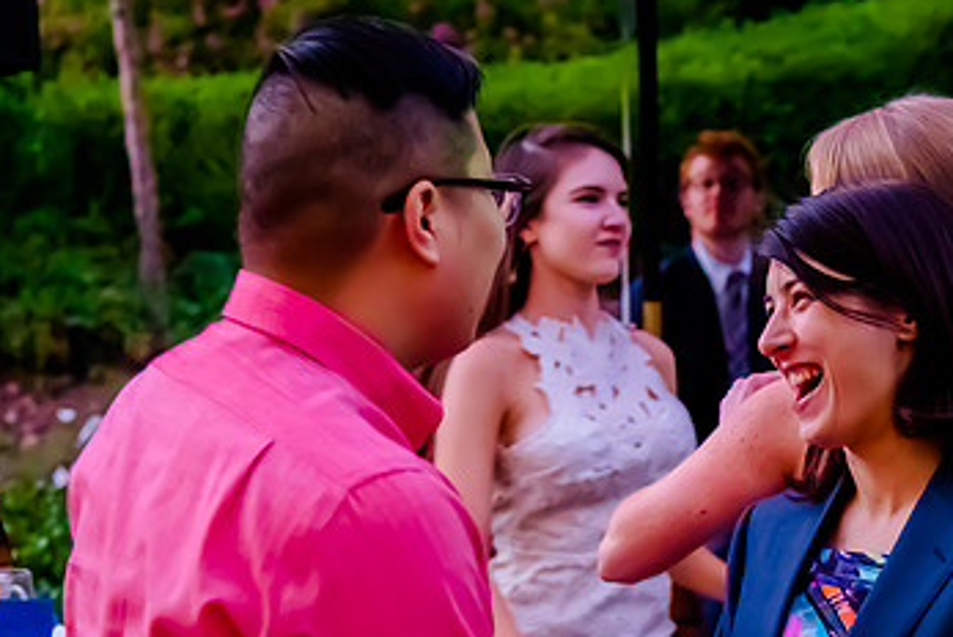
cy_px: 568
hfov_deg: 16.1
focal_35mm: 127
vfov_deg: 10.8
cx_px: 680
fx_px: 3365
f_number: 4
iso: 6400
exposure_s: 1/100
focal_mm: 55
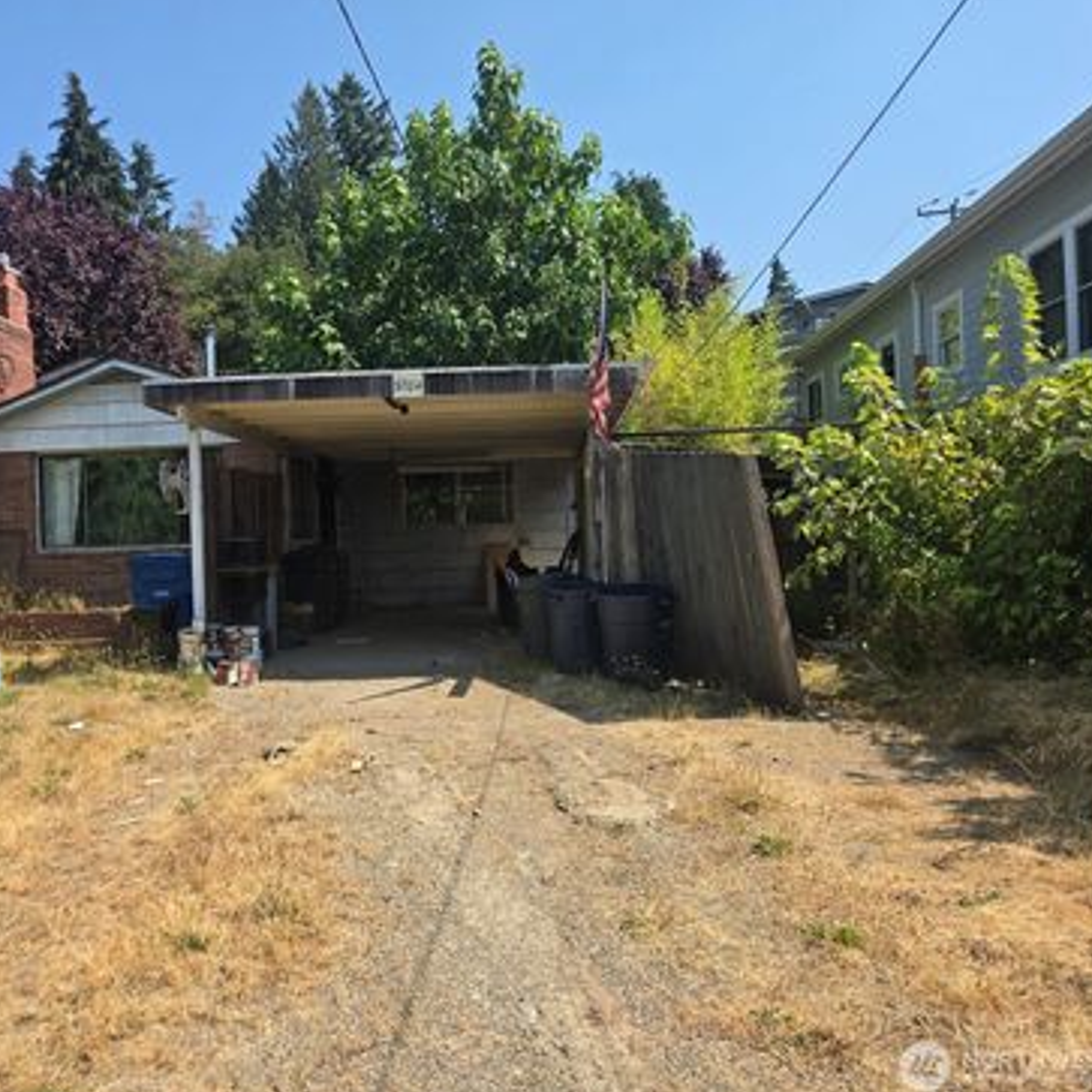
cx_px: 391
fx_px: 999
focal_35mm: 28
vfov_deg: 57.3
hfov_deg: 56.4
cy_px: 540
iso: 25
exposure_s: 1/1339
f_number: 1.8
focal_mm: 5.4
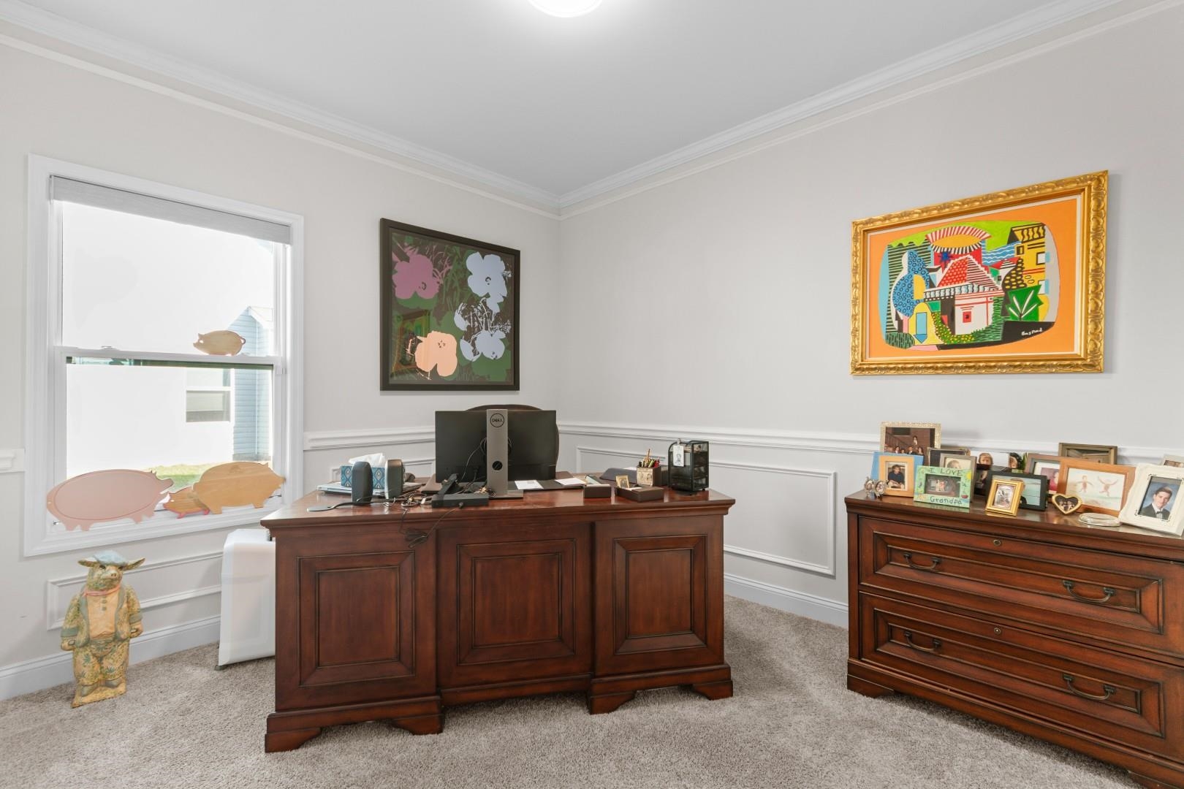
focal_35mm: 15
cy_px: 394
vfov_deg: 77.3
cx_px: 592
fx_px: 493
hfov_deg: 100.4
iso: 100
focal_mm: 10
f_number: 4.5
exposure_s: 1/2
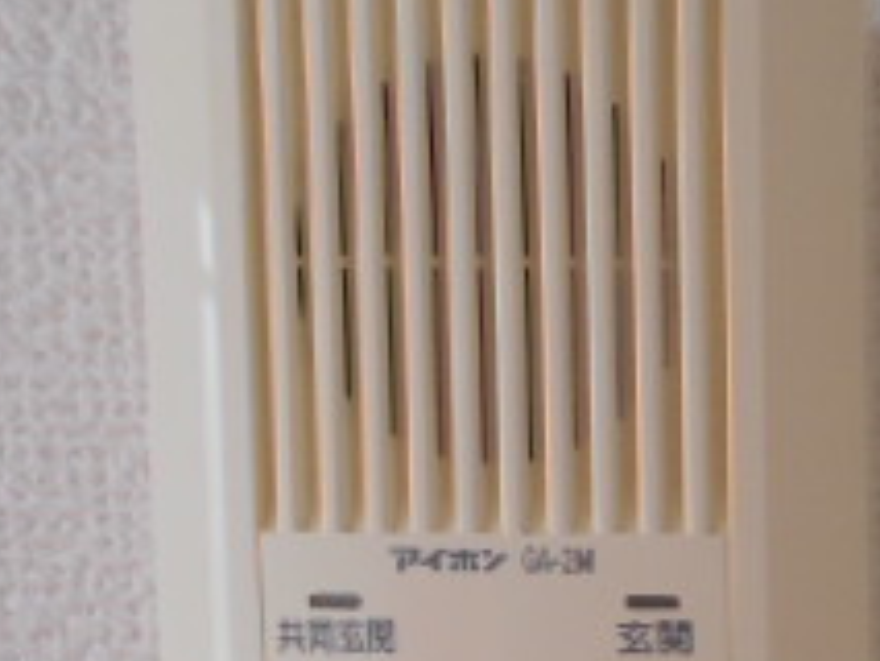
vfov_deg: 17.8
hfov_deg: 22.5
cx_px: 1124
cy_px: 847
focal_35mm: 78
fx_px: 1984
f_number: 3.2
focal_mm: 4.6
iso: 80
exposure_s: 1/60
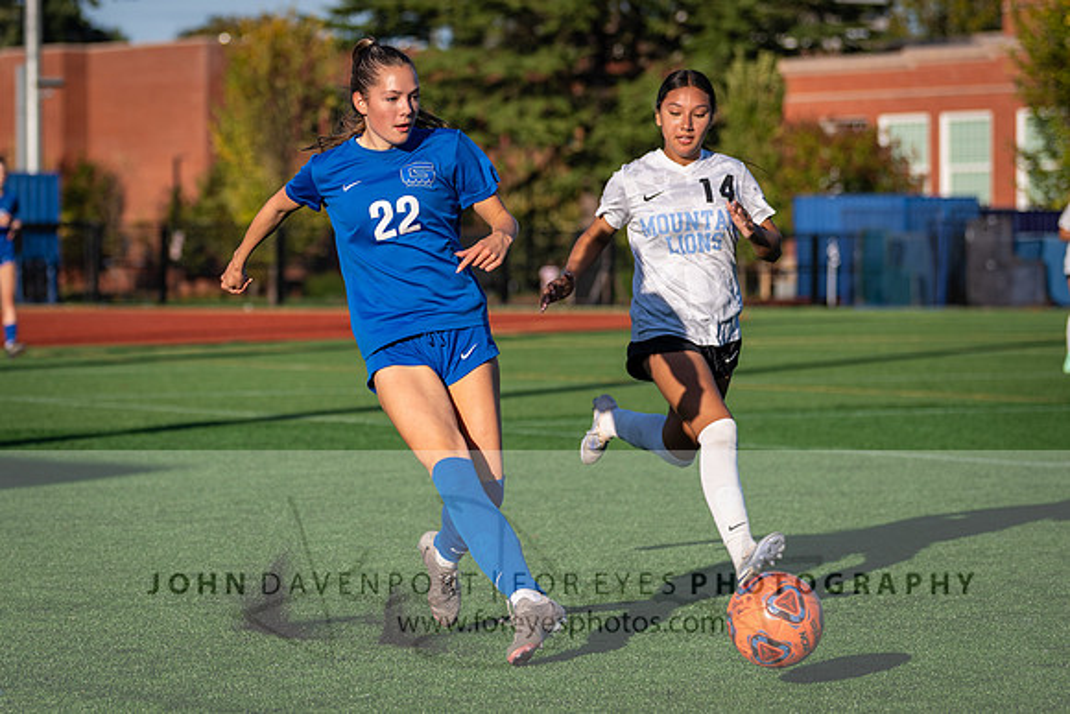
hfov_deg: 13.8
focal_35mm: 149
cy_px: 331
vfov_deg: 9.2
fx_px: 4417
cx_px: 267
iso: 180
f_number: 2.8
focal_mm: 90
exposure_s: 1/2000
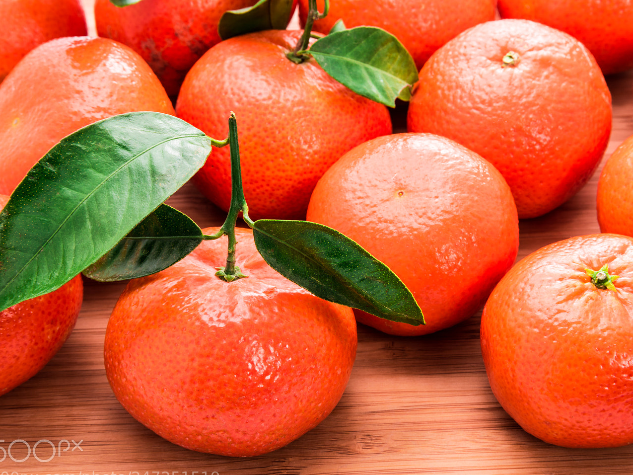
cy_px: 251
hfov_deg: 19.8
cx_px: 357
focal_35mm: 99
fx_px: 1810
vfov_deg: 14.9
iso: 64
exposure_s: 1/100
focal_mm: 82
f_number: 22
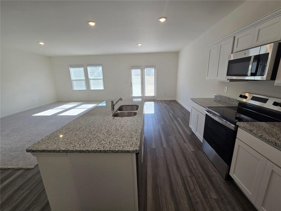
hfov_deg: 106.2
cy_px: 106
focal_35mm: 13
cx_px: 140
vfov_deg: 89.9
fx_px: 106
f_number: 2.2
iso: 50
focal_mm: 2.2
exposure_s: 1/202
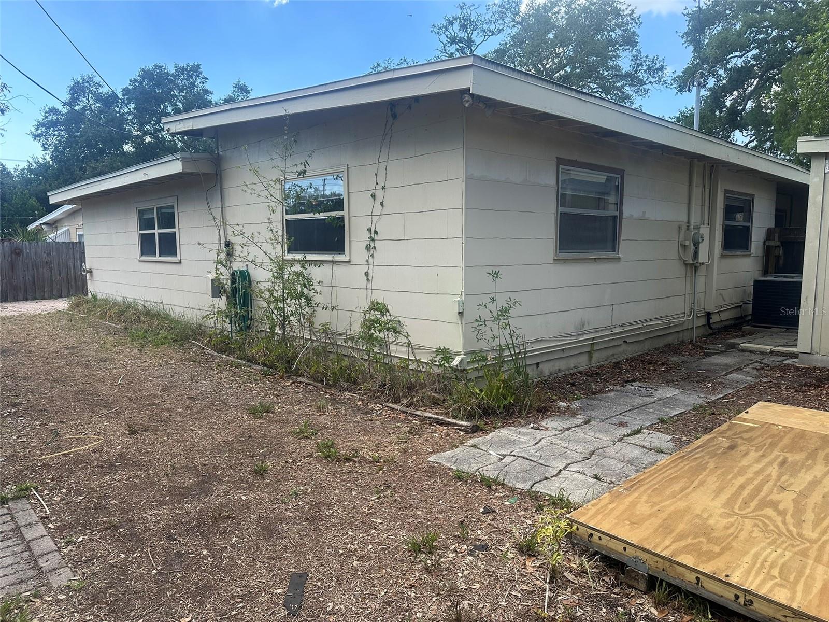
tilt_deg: -3.1
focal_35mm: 24
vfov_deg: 56.8
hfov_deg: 71.6
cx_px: 414
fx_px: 575
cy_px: 311
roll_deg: -0.3
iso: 80
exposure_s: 1/1119
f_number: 1.78
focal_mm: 6.86
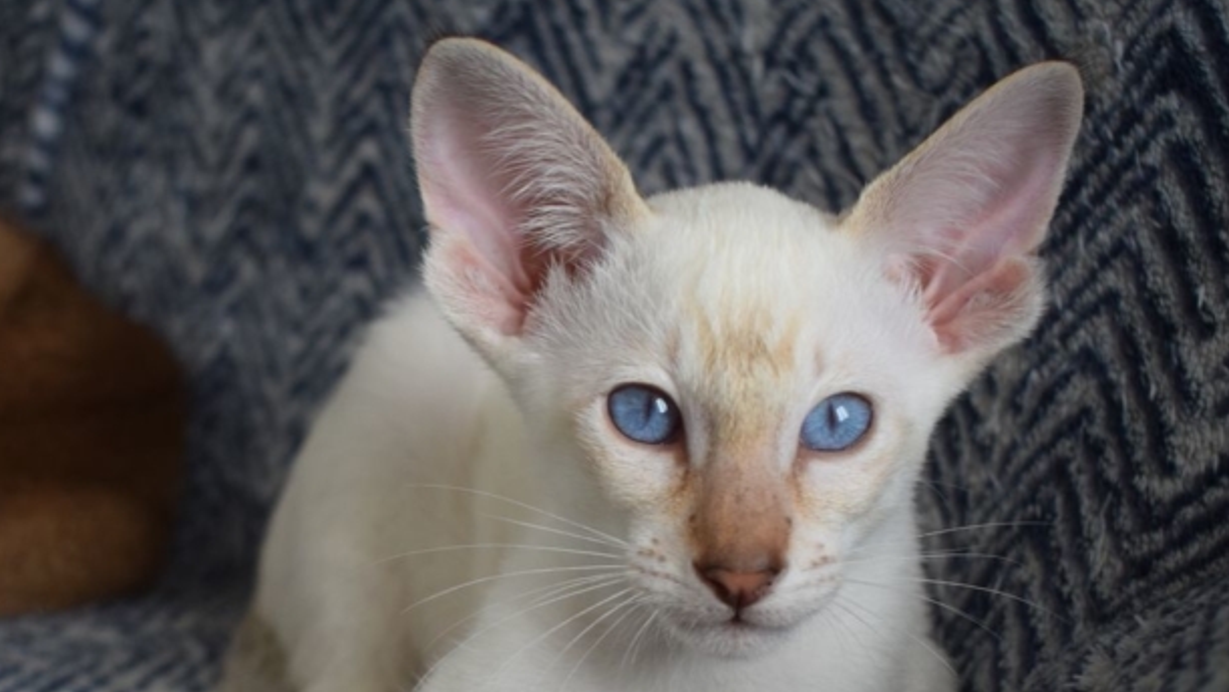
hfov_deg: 29.3
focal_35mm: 72
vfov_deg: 16.6
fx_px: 2347
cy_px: 613
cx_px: 497
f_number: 4.2
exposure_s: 1/60
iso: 800
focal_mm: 28
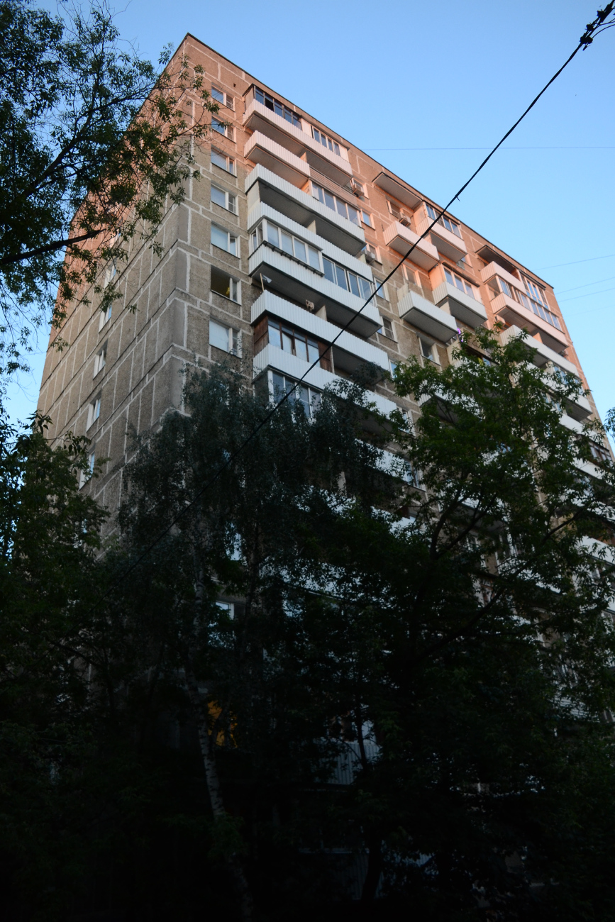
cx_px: 308
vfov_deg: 67.4
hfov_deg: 47.9
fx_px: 692
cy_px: 461
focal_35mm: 27
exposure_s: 1/160
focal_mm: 18
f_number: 4.5
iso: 800
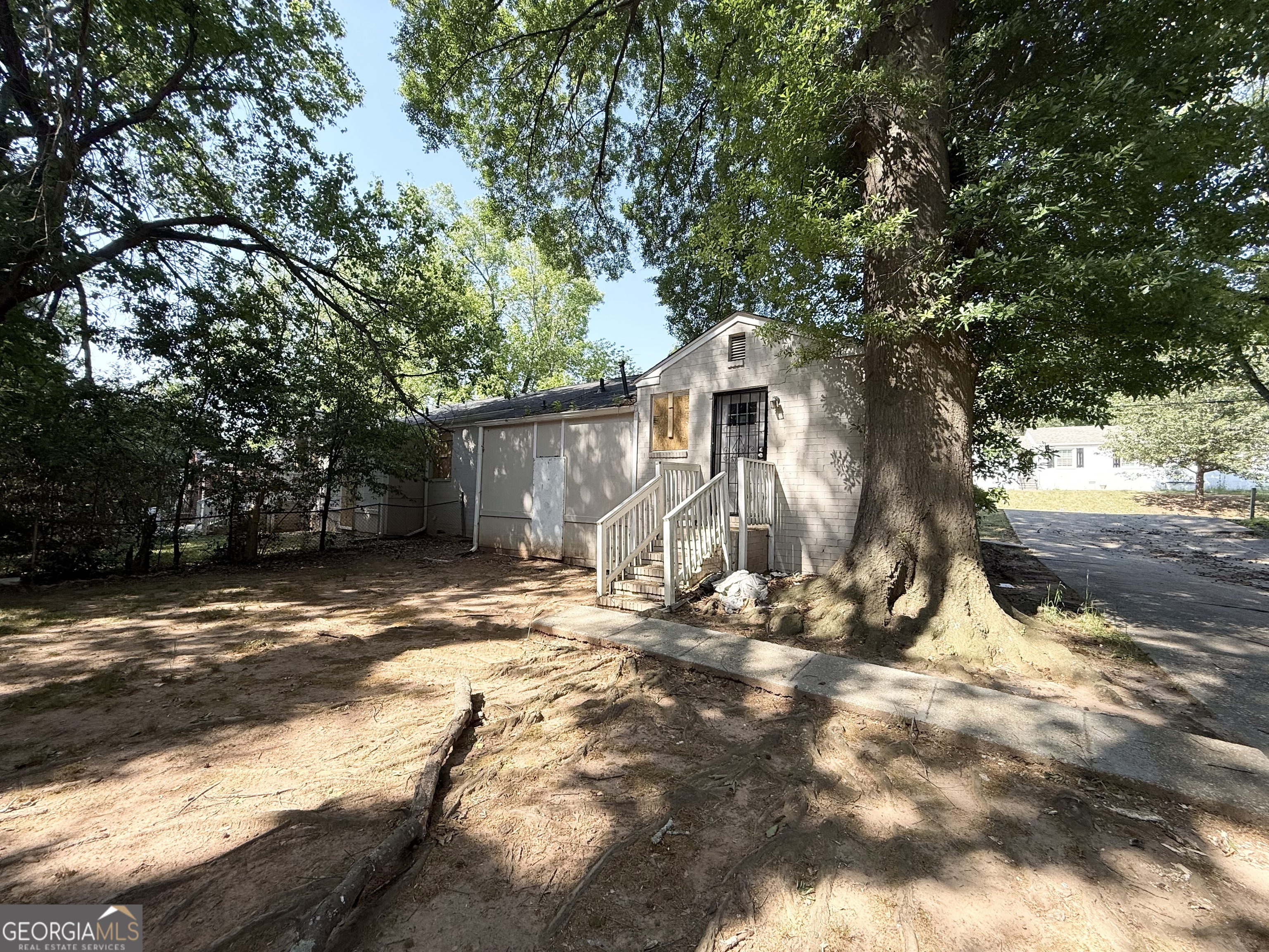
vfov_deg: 85.7
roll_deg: -1.8
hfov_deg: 102.1
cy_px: 476
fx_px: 513
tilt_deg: +3.7
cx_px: 634
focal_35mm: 14
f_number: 2.2
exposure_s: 1/510
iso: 64
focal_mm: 2.22
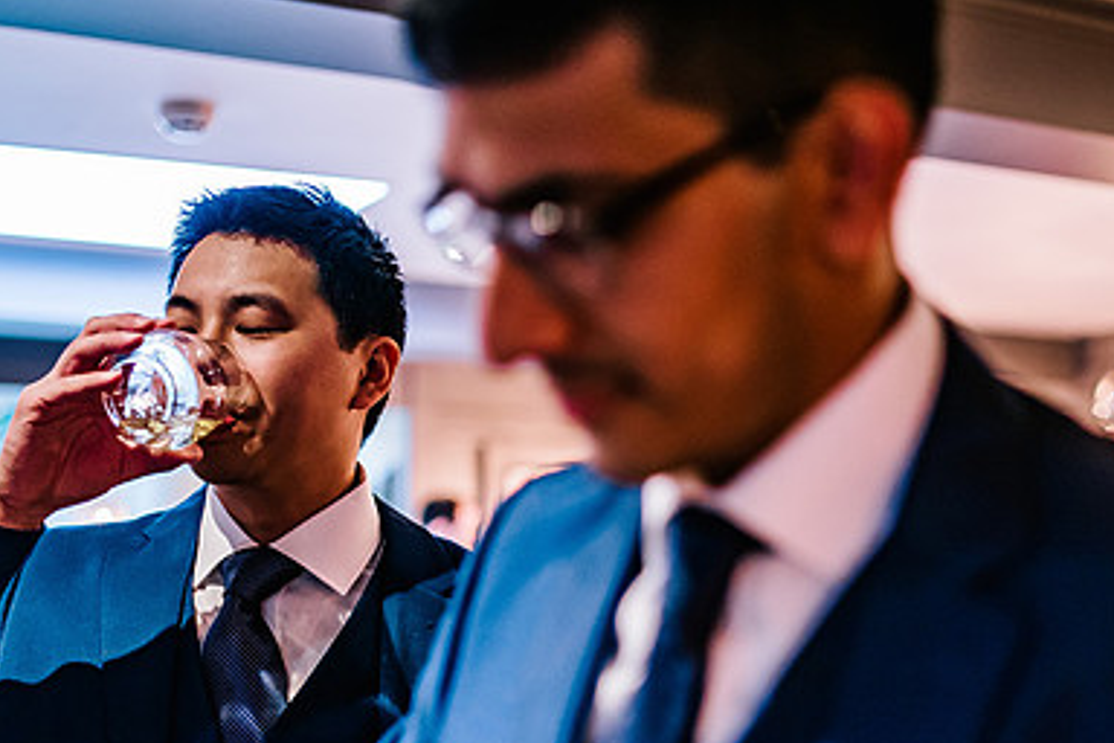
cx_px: 769
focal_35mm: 64
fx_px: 1980
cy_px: 542
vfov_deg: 21.1
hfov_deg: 31.1
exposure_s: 1/250
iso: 1250
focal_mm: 35
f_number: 1.4
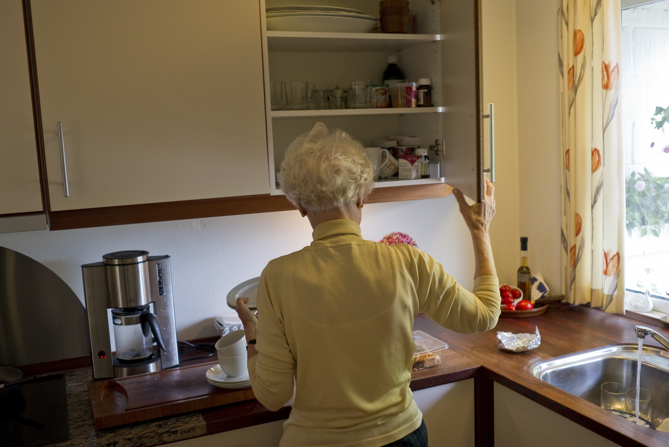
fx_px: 651
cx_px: 334
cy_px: 224
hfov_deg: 54.4
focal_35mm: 35
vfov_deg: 37.9
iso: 400
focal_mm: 24
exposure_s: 1/125
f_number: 3.2
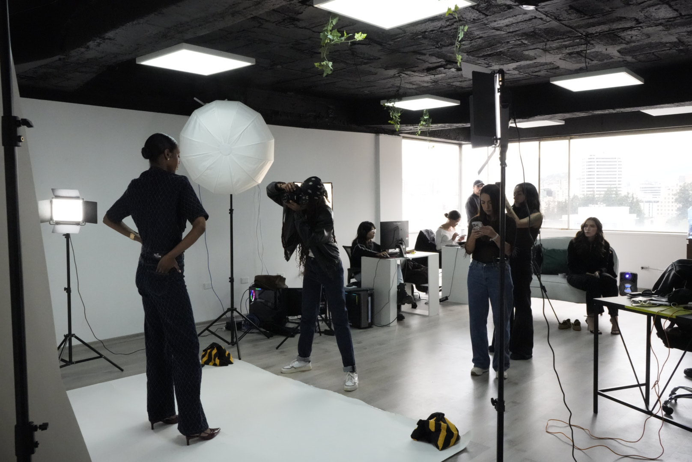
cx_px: 346
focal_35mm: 30
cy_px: 231
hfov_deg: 61.9
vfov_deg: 43.7
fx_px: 577
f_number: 16
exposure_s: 1/320
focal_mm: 30
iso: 16000
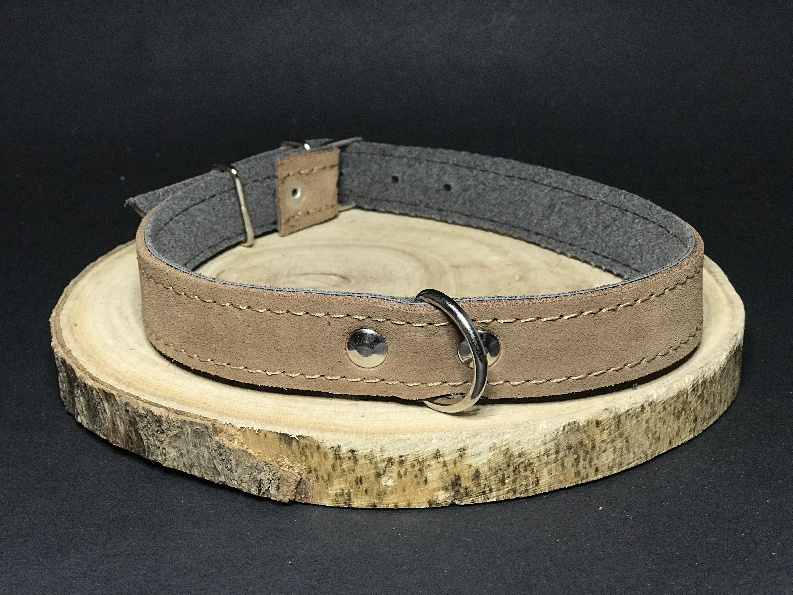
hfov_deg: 33.8
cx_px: 396
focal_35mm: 57
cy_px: 298
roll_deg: +0.6
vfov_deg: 25.7
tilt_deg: -22.3
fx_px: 1306
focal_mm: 6.6
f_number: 2.8
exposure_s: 1/50
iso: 160
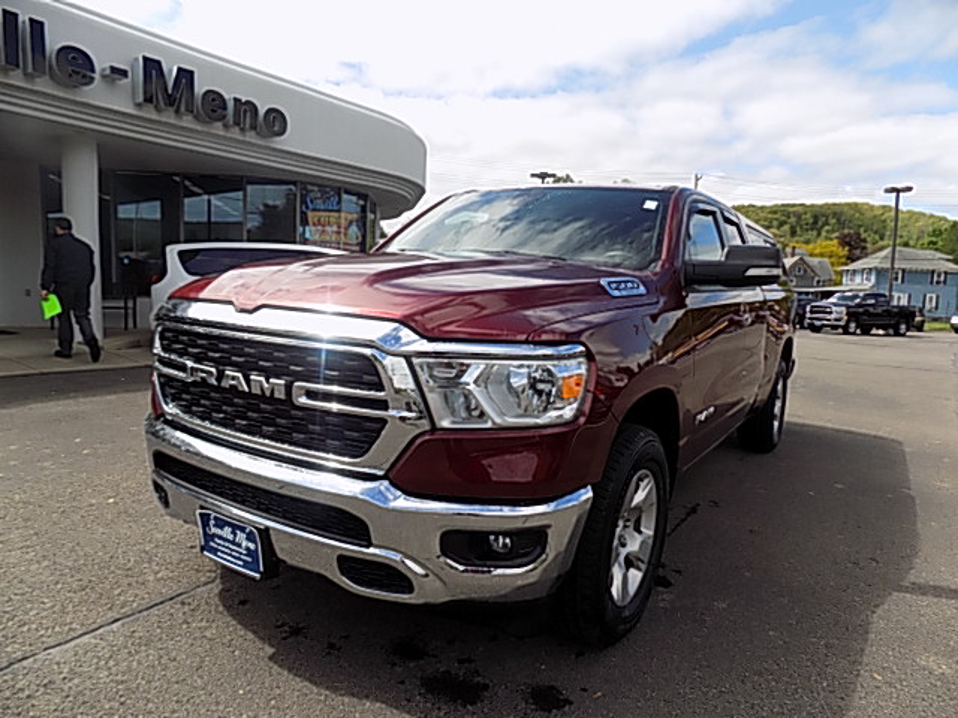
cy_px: 359
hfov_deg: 73.9
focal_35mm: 23
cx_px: 479
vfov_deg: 58.9
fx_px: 637
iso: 80
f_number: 3.1
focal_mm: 4
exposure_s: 1/800
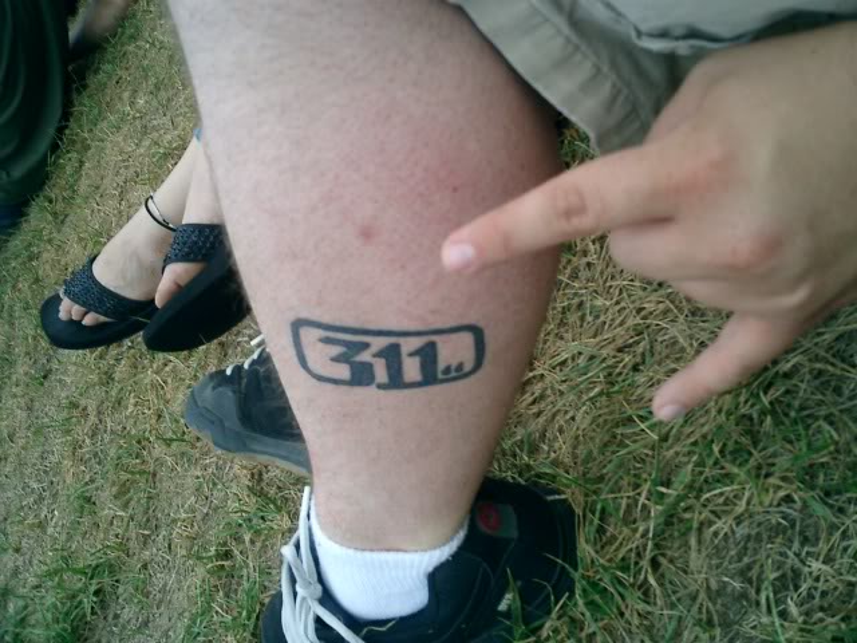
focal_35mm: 36
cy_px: 322
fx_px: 891
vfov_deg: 39.7
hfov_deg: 51.4
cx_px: 428
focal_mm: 7.5
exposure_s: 1/125
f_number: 3.2
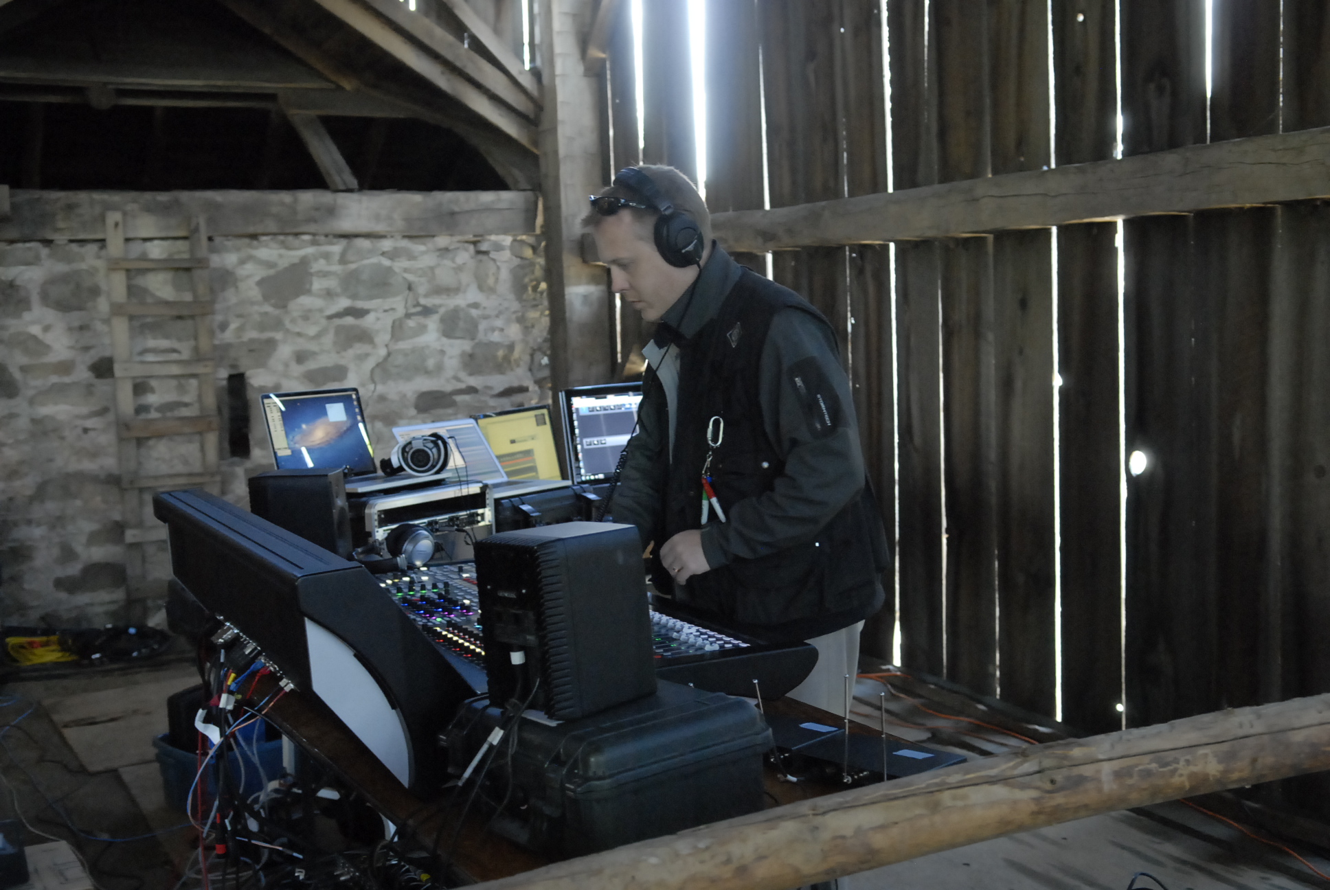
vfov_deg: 29.9
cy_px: 445
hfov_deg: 43.6
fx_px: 1664
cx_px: 665
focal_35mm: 45
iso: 1250
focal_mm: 30
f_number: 3.2
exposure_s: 1/40
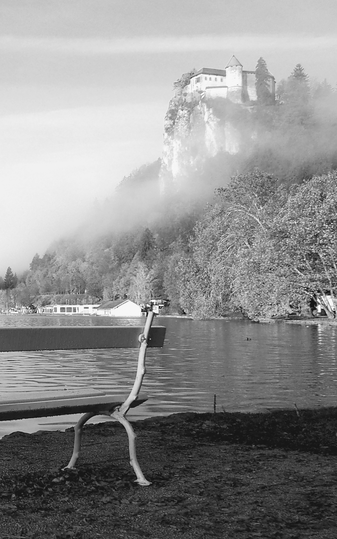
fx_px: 808
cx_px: -155
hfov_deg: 20.5
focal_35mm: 55
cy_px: 281
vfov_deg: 36.9
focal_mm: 12
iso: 200
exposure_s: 1/320
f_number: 7.1
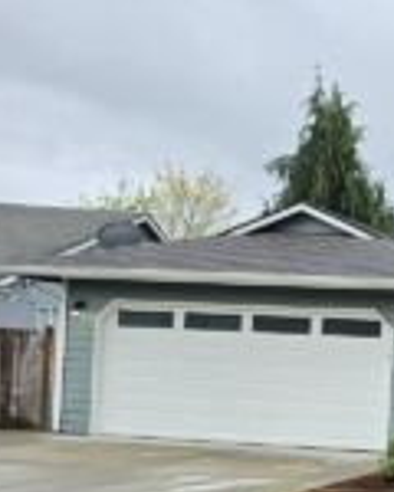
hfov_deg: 20.7
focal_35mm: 60
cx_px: 630
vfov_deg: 30.9
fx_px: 875
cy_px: 374
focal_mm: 6.3
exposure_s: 1/180
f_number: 1.7
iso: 16
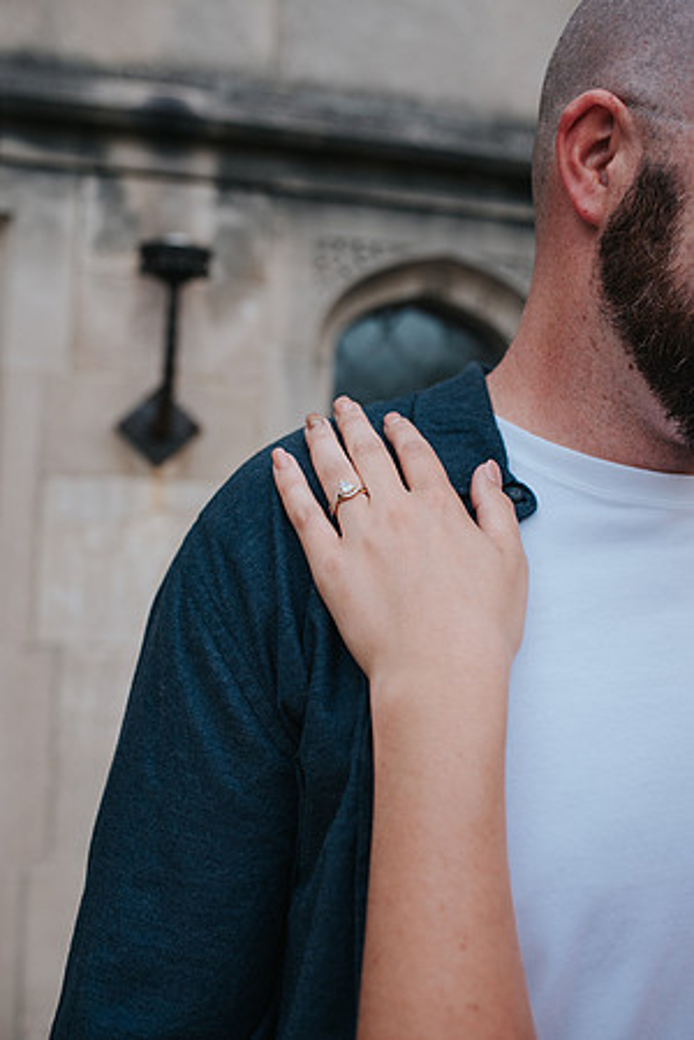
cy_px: 520
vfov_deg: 54.4
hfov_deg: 37.9
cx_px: 347
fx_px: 1012
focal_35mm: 35
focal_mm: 35
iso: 1000
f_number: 2.8
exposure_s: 1/1250
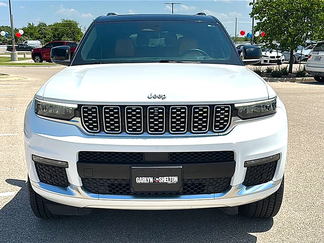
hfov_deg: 49.0
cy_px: 122
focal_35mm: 38
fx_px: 356
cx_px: 162
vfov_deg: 37.7
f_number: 1.78
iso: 80
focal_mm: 6.86
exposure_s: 1/9091
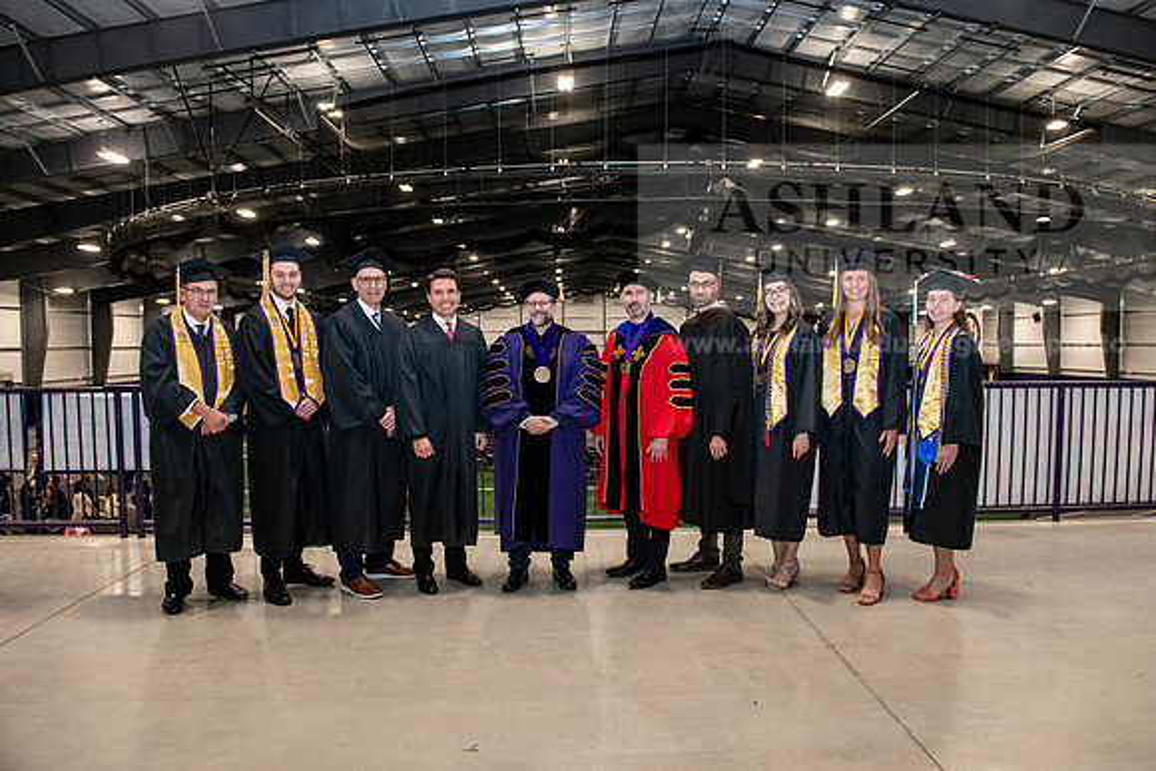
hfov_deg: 71.0
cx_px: 604
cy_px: 386
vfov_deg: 51.0
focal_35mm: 25
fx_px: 809
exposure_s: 1/200
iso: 3200
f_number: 4.5
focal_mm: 24
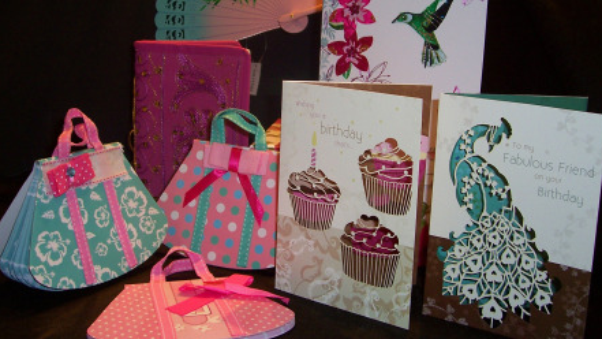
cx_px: 304
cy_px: 98
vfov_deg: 27.4
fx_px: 686
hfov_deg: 47.4
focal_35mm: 43
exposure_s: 1/60
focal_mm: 5.6
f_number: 2.7
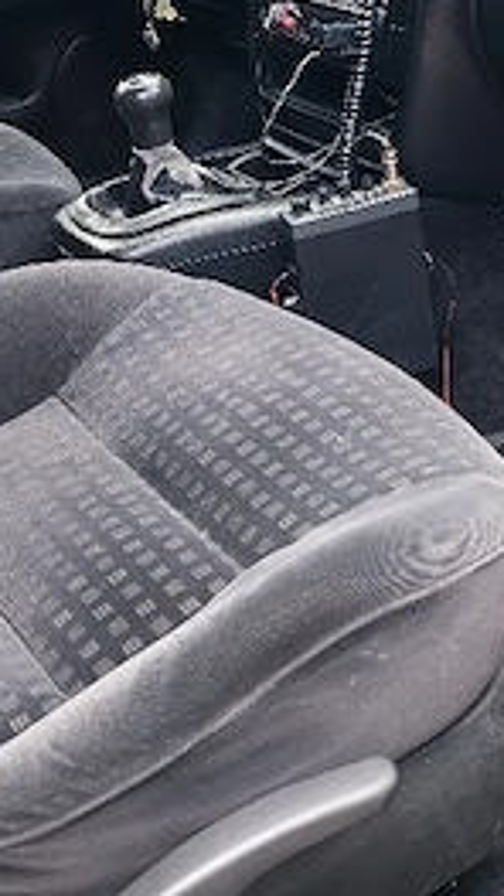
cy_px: 167
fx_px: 1591
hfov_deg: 18.0
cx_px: 255
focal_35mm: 67
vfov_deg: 30.6
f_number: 1.9
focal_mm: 6.12
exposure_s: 1/101
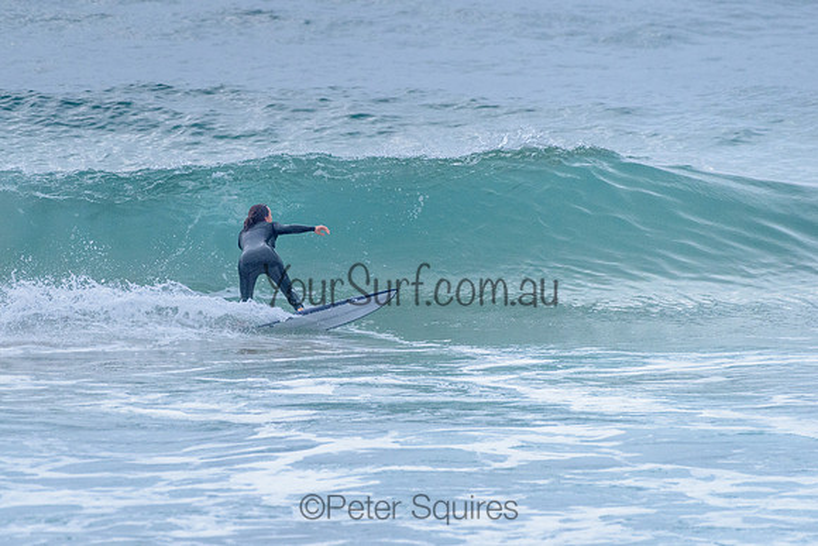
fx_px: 13928
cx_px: 321
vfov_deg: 2.2
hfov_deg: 3.4
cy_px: 237
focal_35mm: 613
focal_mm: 500
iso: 2200
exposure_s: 1/2000
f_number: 5.6
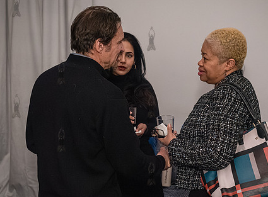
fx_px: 446
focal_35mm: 58
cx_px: 138
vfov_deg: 24.9
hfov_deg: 33.4
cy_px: 124
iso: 6400
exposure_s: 1/320
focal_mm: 35
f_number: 4.5
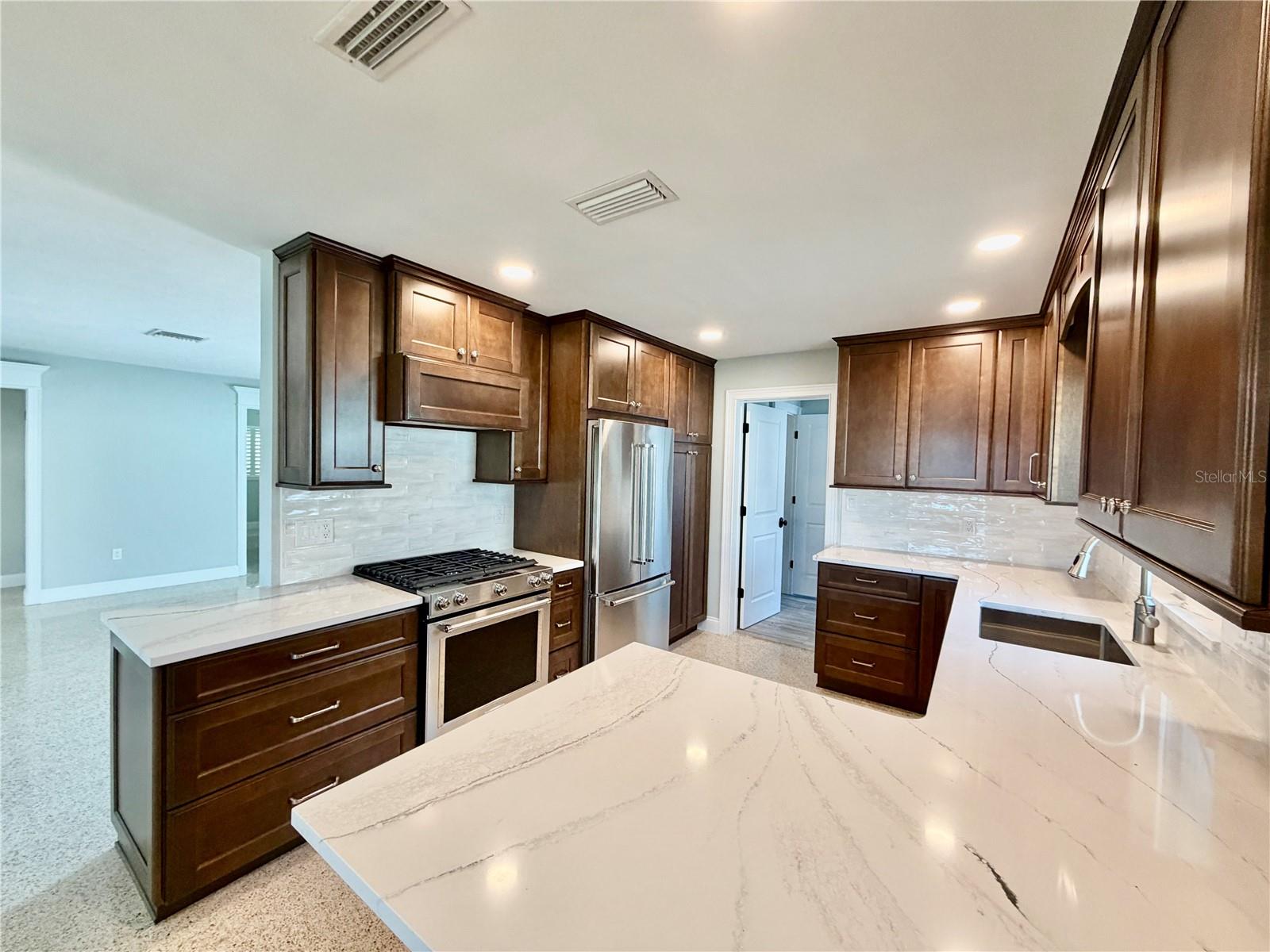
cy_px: 476
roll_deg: -1.0
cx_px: 635
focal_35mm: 14
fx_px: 514
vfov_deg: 85.7
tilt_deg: -1.8
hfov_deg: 102.1
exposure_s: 1/120
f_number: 2.2
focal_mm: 2.22
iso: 250
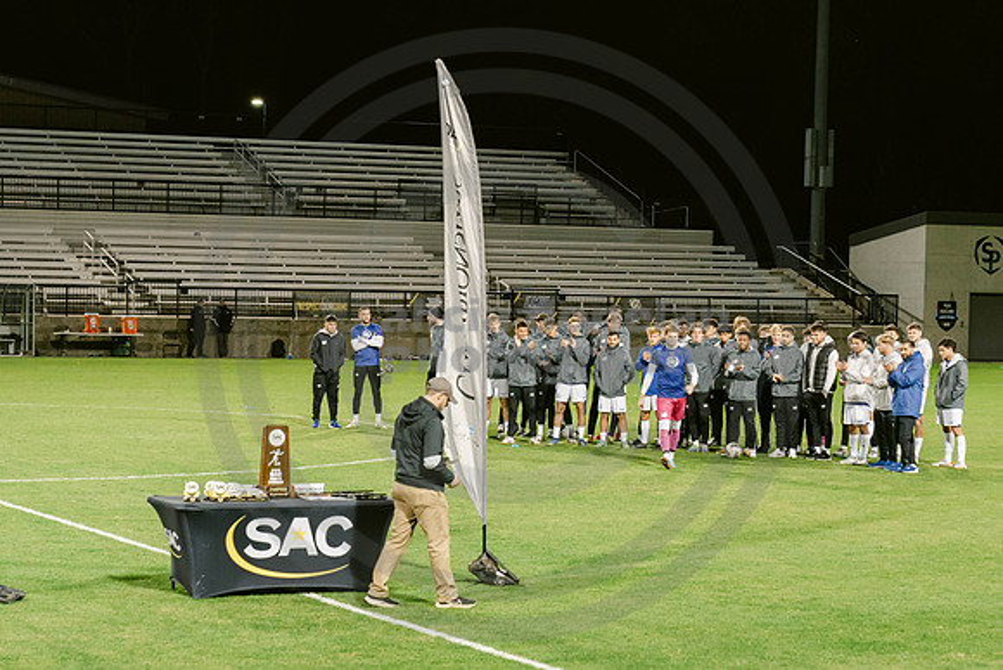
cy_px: 397
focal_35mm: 103
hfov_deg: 19.8
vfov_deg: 13.3
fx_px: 2872
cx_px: 610
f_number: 4.5
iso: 2000
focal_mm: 70
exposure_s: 1/200
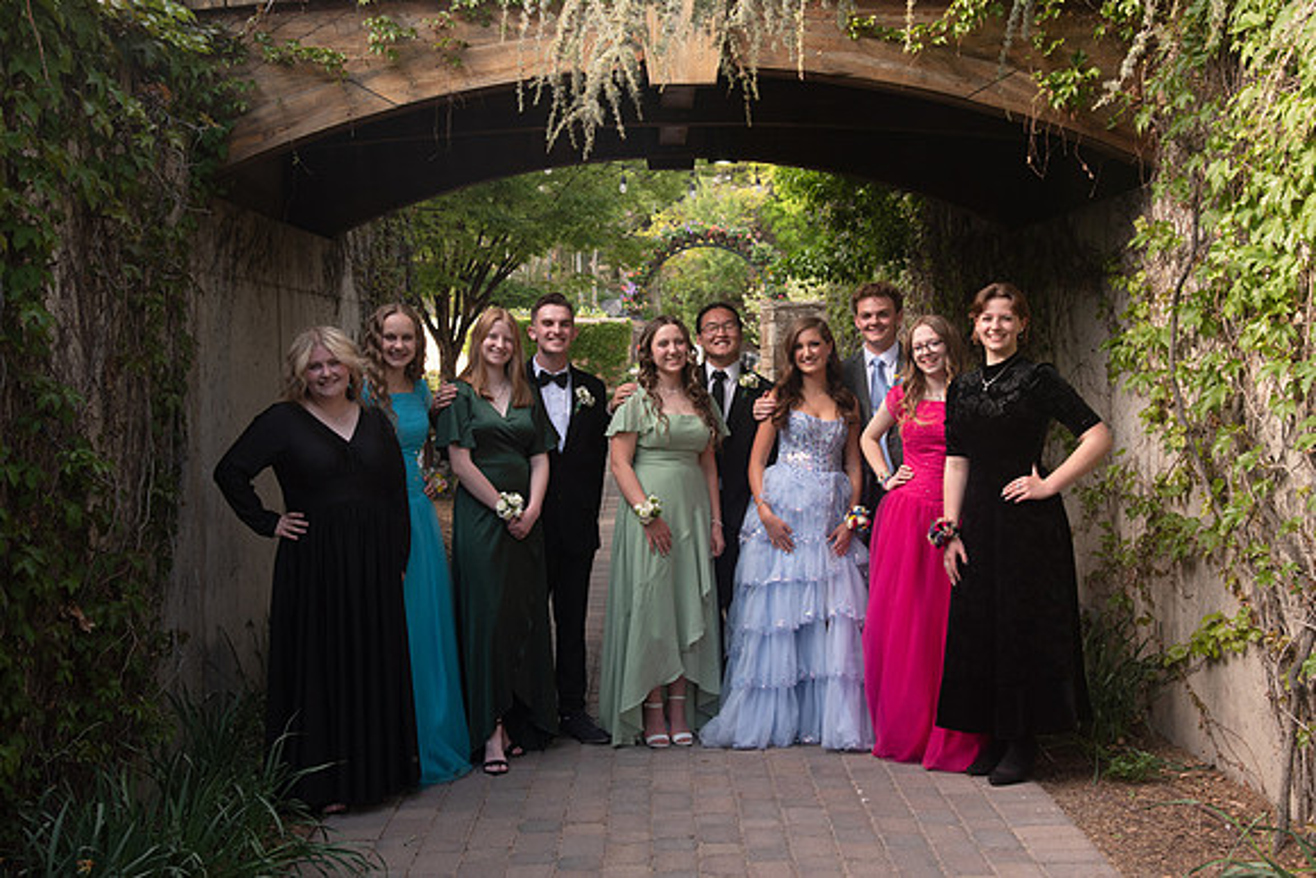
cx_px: 686
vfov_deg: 28.1
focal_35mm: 48
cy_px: 458
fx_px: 1753
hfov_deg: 41.1
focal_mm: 46
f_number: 6.3
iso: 400
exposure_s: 1/125
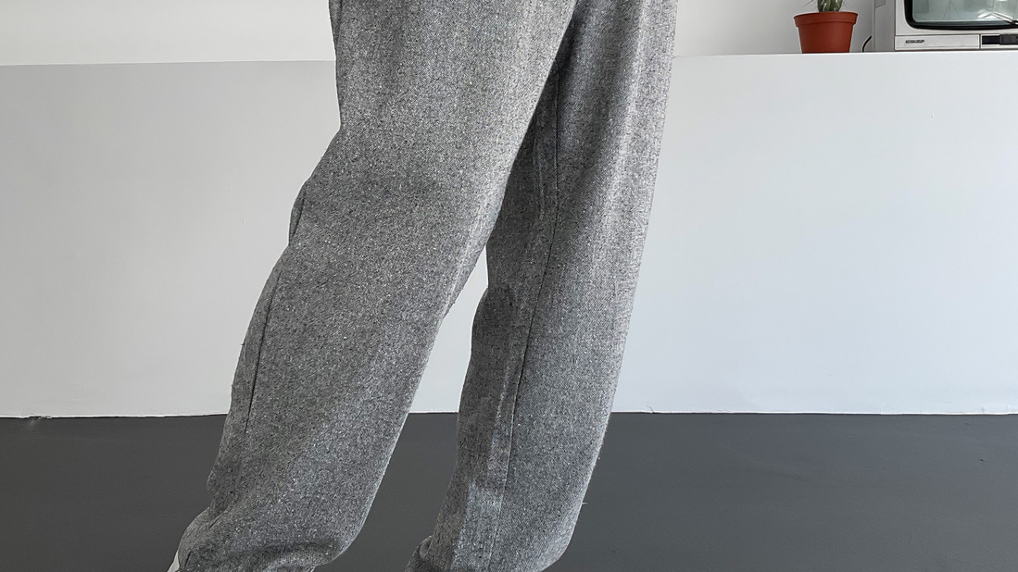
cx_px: 481
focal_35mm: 46
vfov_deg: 25.9
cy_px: 201
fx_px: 1242
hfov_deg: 44.6
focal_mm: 3
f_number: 1.8
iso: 16
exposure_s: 1/120
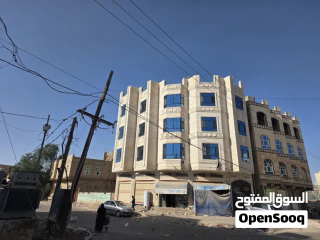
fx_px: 213
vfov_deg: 58.9
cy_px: 120
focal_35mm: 23
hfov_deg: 73.9
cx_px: 160
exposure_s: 1/6574
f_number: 1.7
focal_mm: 6.3
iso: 80
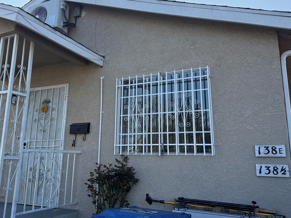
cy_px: 89
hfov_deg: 55.3
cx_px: 138
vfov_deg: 42.8
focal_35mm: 33
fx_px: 277
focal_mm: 6.76
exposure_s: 1/2525
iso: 100
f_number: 1.78
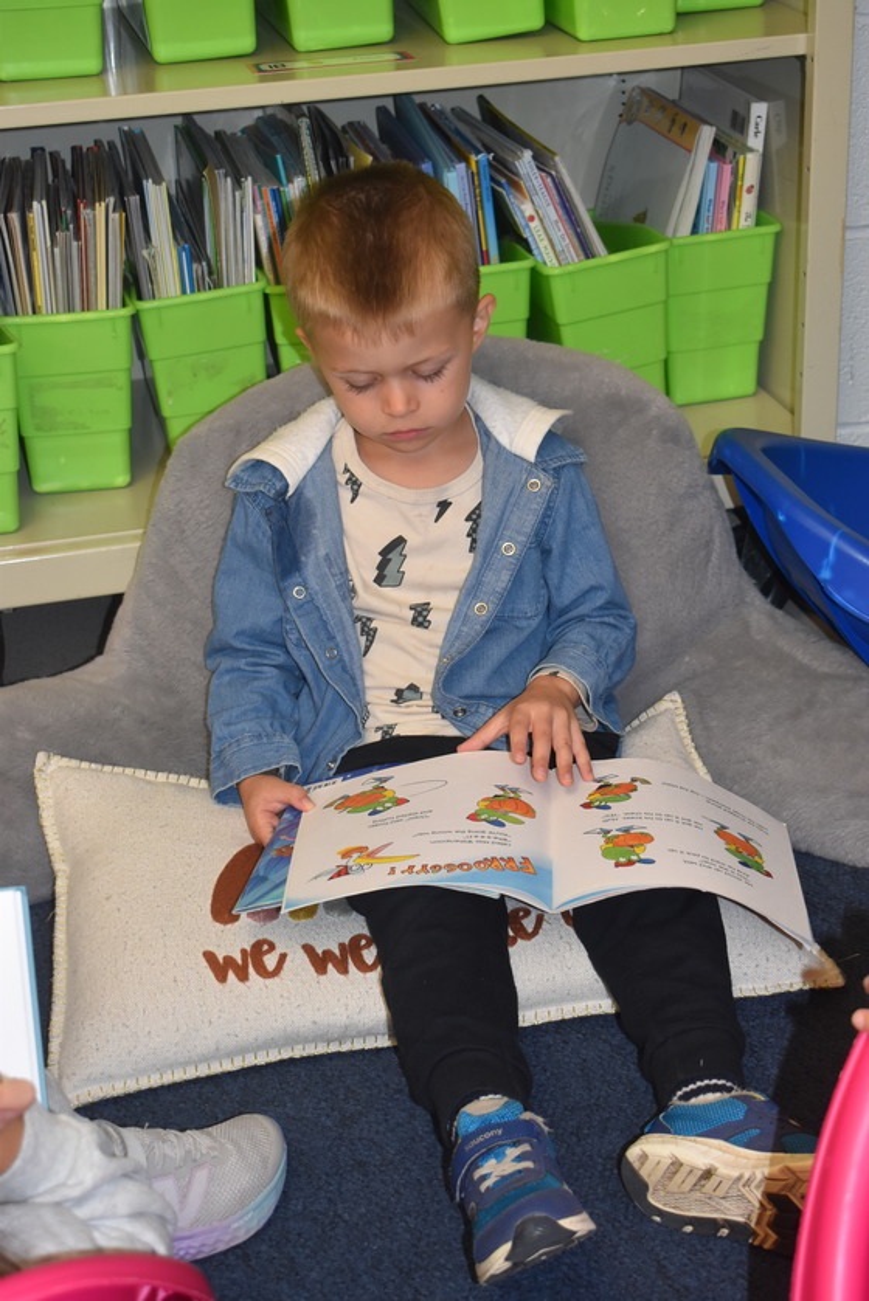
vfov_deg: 35.0
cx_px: 434
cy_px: 650
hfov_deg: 23.8
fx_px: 2062
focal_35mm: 57
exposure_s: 1/60
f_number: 4.8
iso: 800
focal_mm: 38
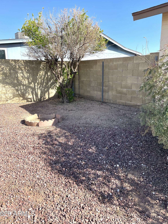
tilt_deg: -11.7
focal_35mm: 27
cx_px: 83
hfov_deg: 51.3
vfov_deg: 65.3
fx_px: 175
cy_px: 108
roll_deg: -1.9
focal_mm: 4.2
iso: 32
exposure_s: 1/1770
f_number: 1.6
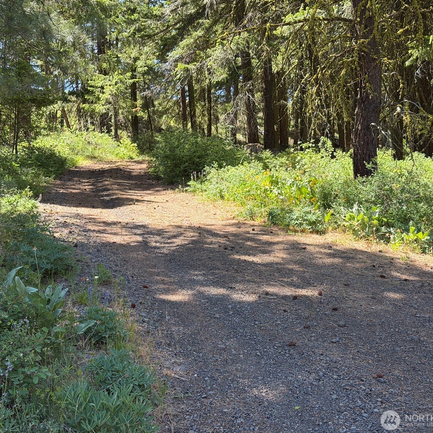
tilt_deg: +5.5
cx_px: 184
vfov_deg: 30.0
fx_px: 807
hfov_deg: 30.0
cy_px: 217
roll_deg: -0.1
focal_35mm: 57
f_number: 1.78
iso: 64
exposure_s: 1/566
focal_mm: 6.76
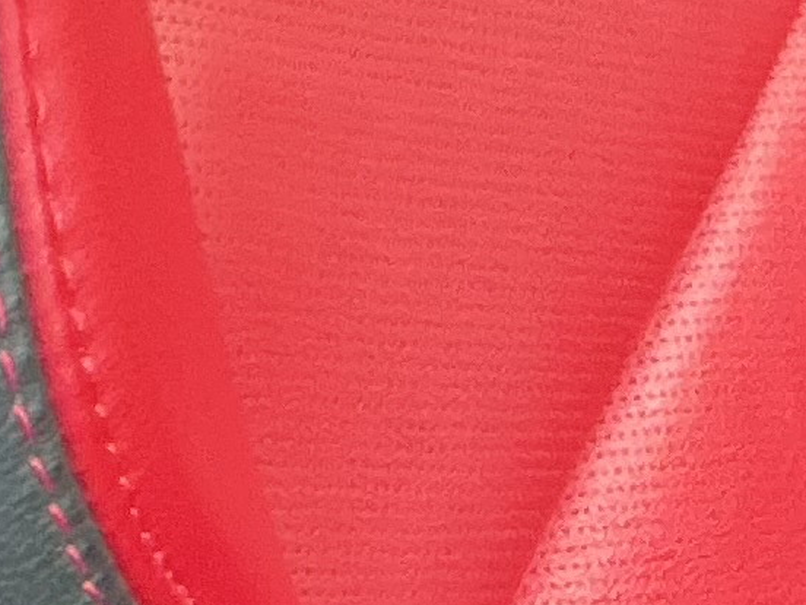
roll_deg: +3.0
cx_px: 786
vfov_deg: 6.8
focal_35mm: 212
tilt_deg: -34.9
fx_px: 4936
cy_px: -649
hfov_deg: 9.3
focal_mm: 3
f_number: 1.8
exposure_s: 1/60
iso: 125
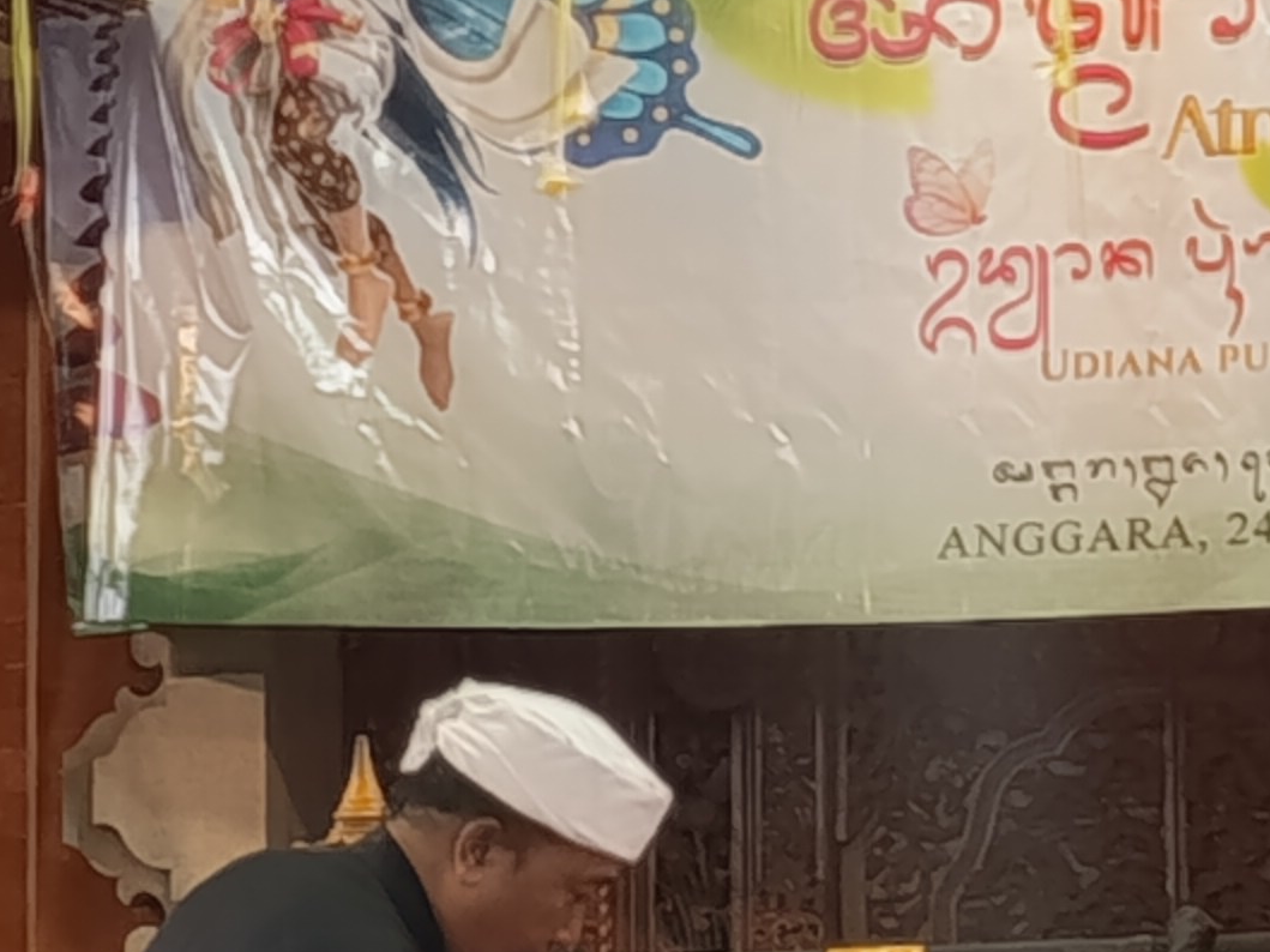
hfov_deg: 9.7
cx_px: 1012
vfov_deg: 7.3
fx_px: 7484
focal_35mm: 204
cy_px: 406
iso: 415
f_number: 1.7
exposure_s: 1/25
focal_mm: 5.27
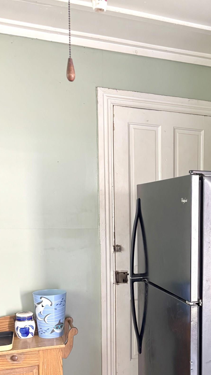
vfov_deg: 48.0
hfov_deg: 27.6
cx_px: 201
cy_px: 270
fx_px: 408
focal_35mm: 41
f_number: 1.6
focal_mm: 5.96
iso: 320
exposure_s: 1/60
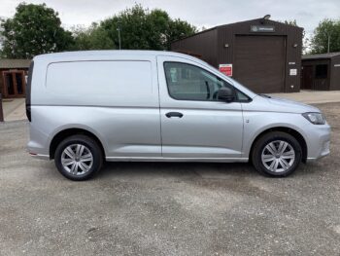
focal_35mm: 31
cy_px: 128
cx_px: 170
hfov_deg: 58.3
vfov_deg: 45.5
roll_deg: +0.5
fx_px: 305
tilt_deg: -10.4
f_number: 2.4
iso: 25
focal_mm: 3.3
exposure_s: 1/574
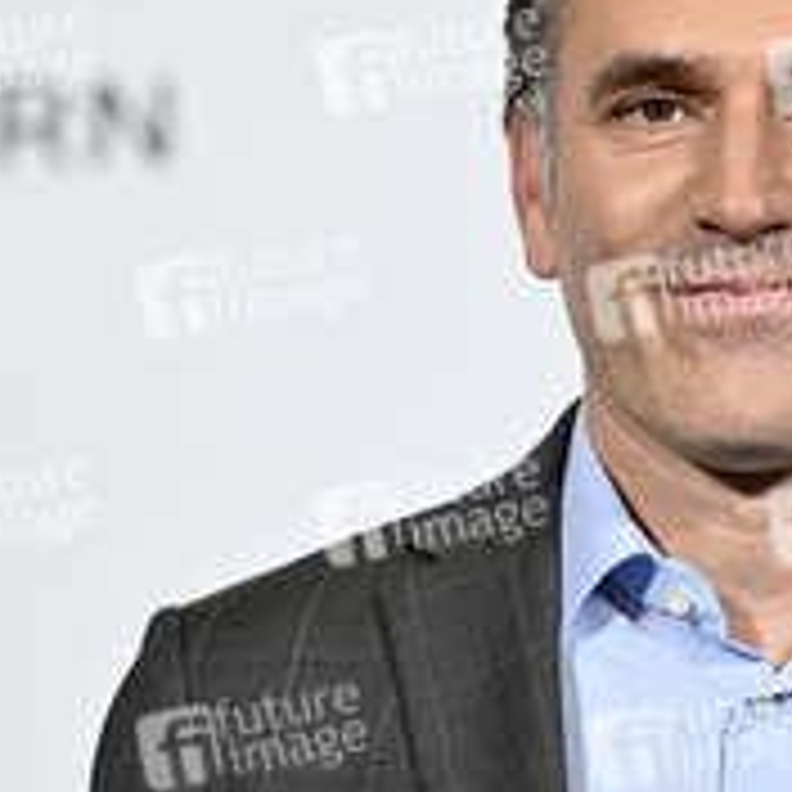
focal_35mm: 305
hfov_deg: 5.7
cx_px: 763
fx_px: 7895
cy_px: 400
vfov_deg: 5.7
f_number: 2.8
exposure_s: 1/640
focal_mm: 140
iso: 1250
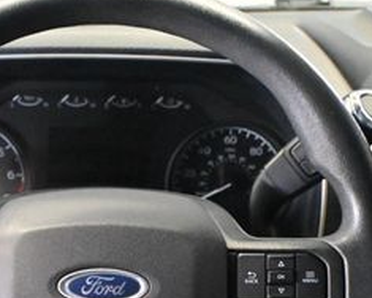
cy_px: 278
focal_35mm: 100
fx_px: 1101
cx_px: 100
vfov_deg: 15.2
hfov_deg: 19.1
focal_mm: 26
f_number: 4.5
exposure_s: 1/50
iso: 12800
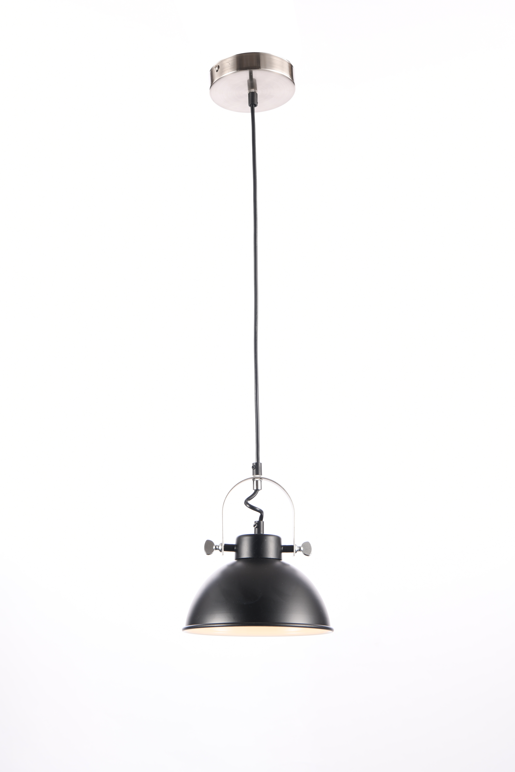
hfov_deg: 21.9
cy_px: 386
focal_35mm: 62
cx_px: 258
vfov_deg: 32.4
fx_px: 1330
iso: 200
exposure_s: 1/40
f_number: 13
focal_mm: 62
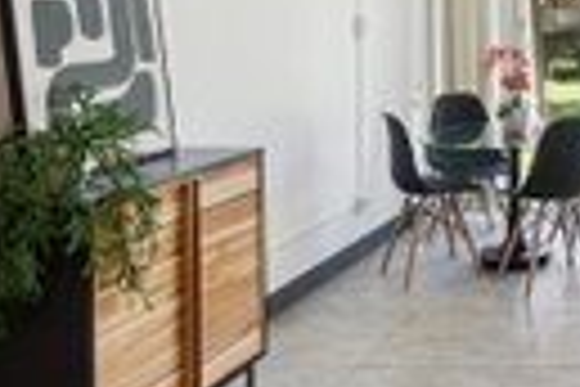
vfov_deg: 23.3
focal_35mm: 56
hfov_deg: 29.0
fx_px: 902
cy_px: 9
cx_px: 751
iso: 400
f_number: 8
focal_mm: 10
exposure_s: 1/40
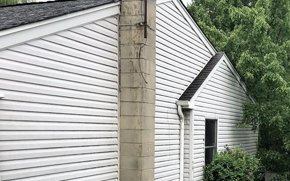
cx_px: 211
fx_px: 395
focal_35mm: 50
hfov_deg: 39.4
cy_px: 176
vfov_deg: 24.8
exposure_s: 1/383
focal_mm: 3.99
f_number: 1.8
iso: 20
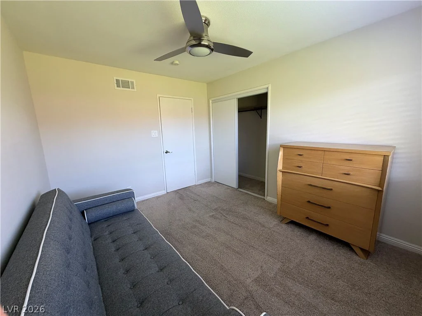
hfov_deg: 102.1
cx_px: 211
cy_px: 158
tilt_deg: -9.9
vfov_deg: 85.7
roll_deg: +2.7
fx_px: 171
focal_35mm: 14
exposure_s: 1/121
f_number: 2.2
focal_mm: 2.22
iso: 250
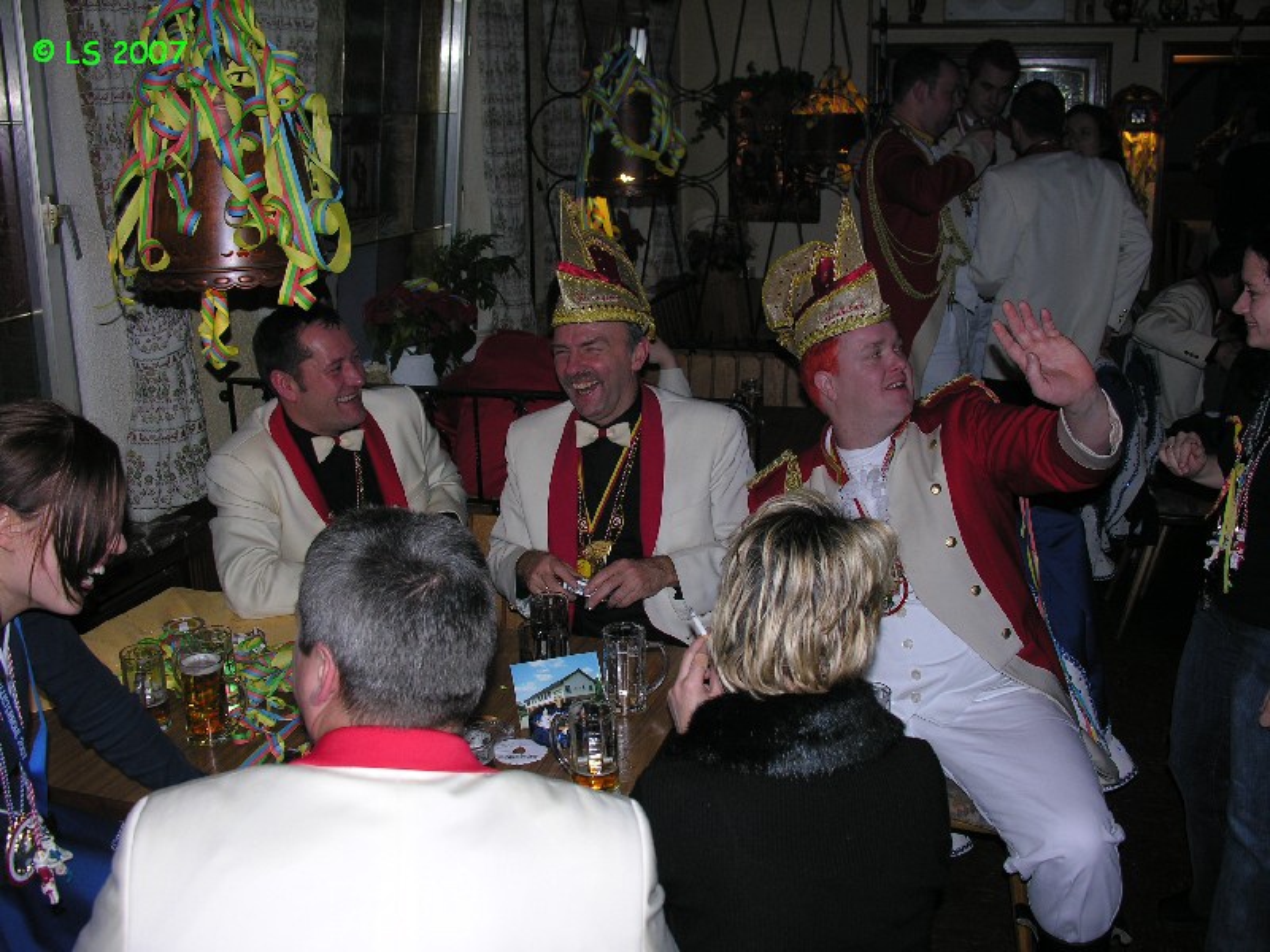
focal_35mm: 35
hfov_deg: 52.6
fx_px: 1284
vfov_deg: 40.7
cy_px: 476
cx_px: 635
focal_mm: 8.9
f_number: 2.8
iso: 50
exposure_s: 1/60.1
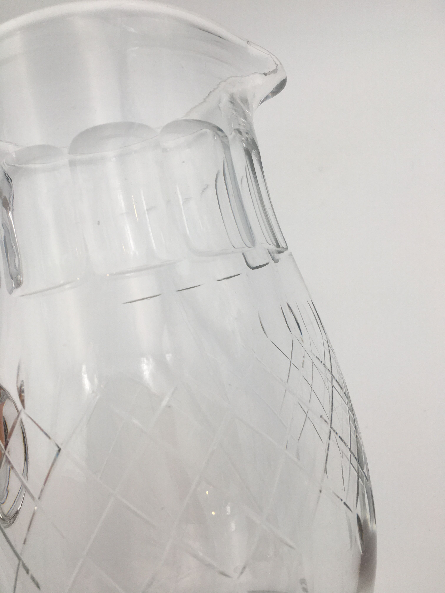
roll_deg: +24.3
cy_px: 296
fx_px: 497
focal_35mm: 29
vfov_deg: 61.7
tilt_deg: -40.0
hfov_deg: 48.2
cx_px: 222
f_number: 2.2
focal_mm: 4.15
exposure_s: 1/237
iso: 25
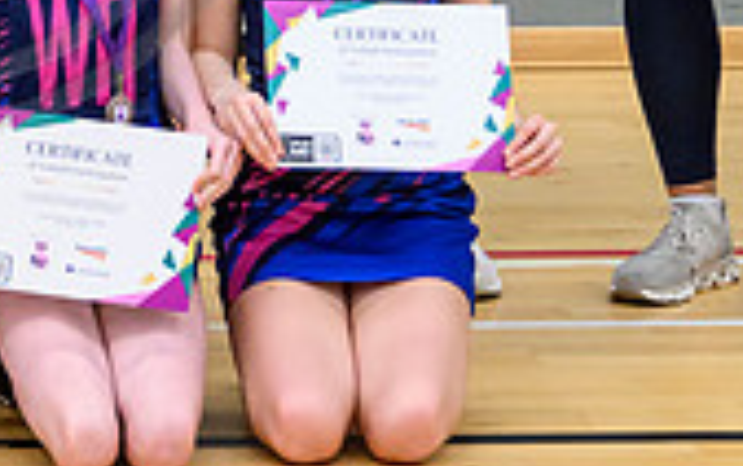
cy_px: -387
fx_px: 4216
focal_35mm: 208
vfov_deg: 6.2
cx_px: -68
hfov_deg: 10.0
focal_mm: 49
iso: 5000
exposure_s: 1/640
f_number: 3.5
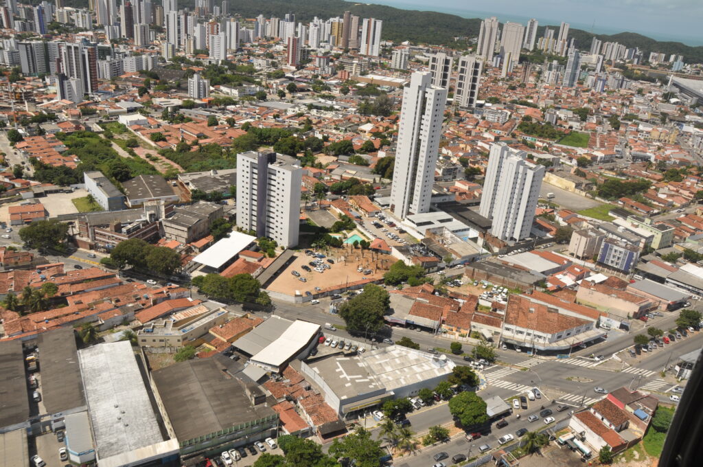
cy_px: 234
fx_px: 527
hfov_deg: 67.4
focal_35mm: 27
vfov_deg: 47.8
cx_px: 352
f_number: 10
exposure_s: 1/500
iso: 200
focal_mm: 18
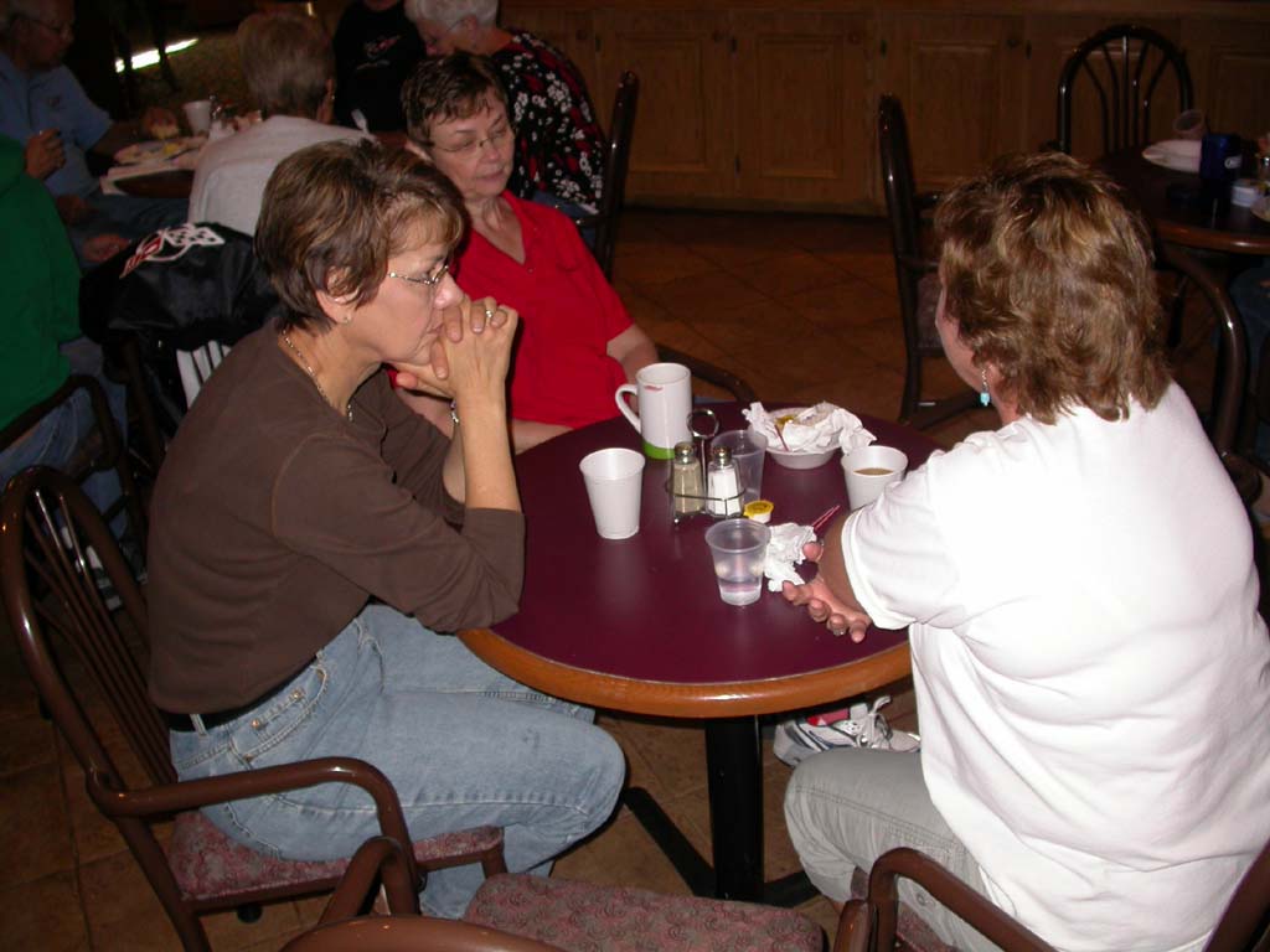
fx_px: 1394
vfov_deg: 37.7
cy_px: 476
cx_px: 635
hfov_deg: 49.0
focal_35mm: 38
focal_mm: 7.85
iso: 100
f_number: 2.6
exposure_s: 1/60
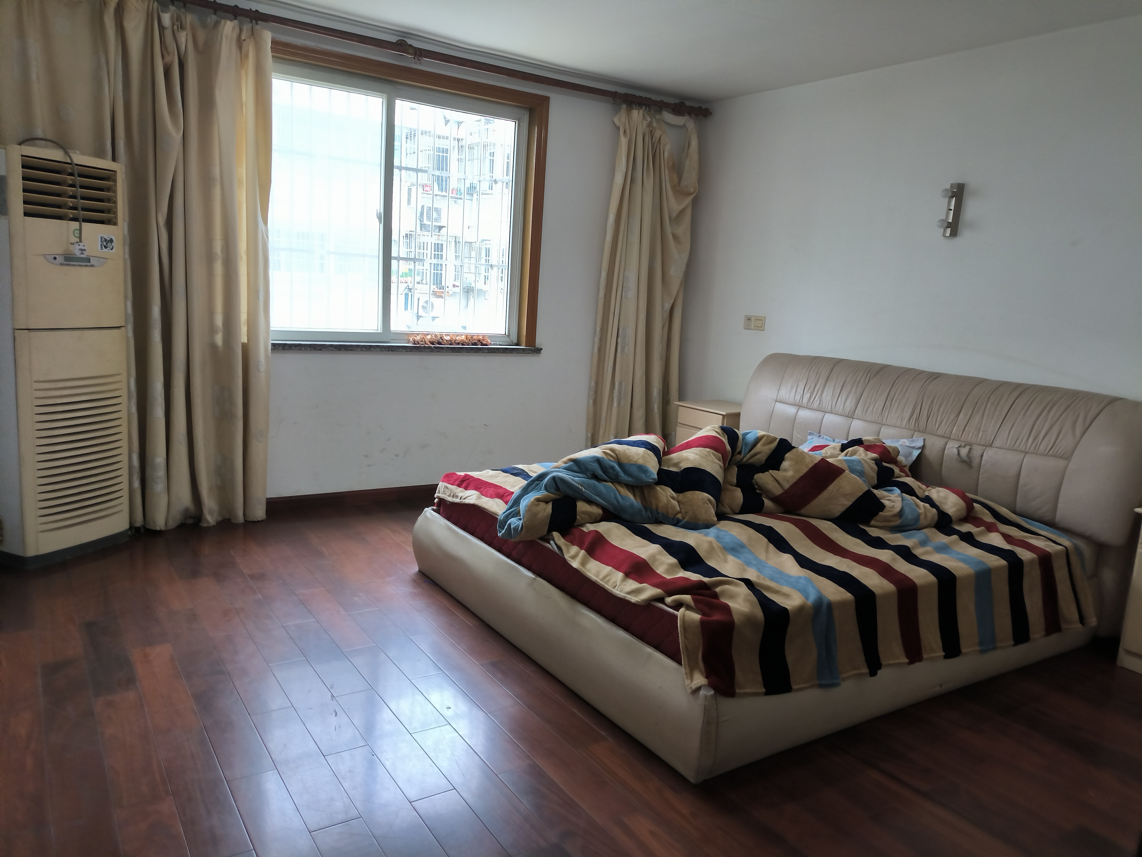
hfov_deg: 73.9
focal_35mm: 23
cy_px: 428
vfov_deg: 58.9
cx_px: 571
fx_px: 759
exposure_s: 1/50
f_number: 1.79
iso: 237
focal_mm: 4.69
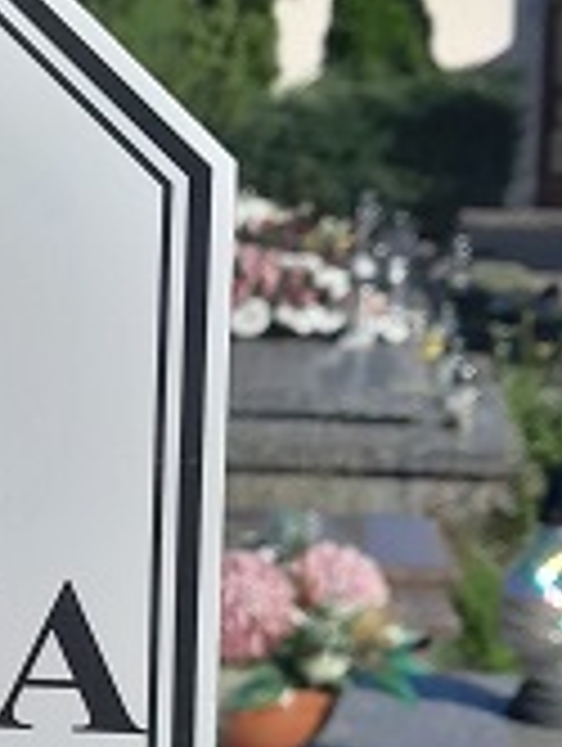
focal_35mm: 104
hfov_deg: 13.0
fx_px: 2246
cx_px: -427
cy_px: 567
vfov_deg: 18.7
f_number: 1.8
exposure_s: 1/873
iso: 40
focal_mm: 4
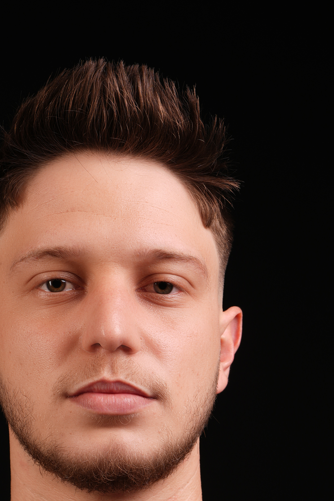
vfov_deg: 17.2
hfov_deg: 11.8
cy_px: 500
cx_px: 91
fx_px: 1614
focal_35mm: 116
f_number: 6.3
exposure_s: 1/100
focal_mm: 50
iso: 64
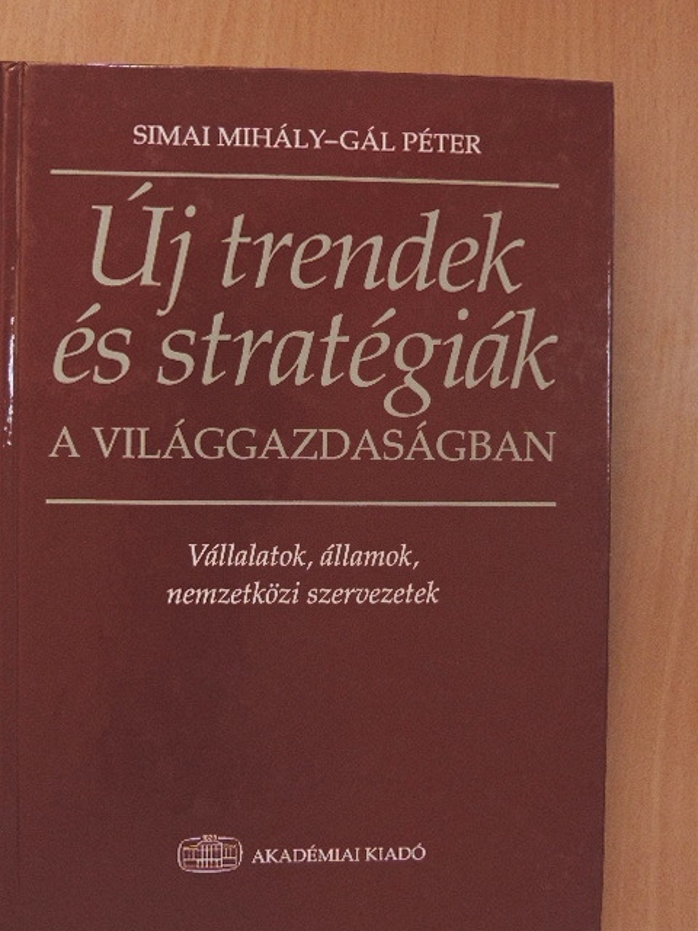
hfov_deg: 30.9
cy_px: 466
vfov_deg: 40.4
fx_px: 1264
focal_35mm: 47
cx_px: 349
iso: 800
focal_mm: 8.3
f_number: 3.5
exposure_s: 1/100
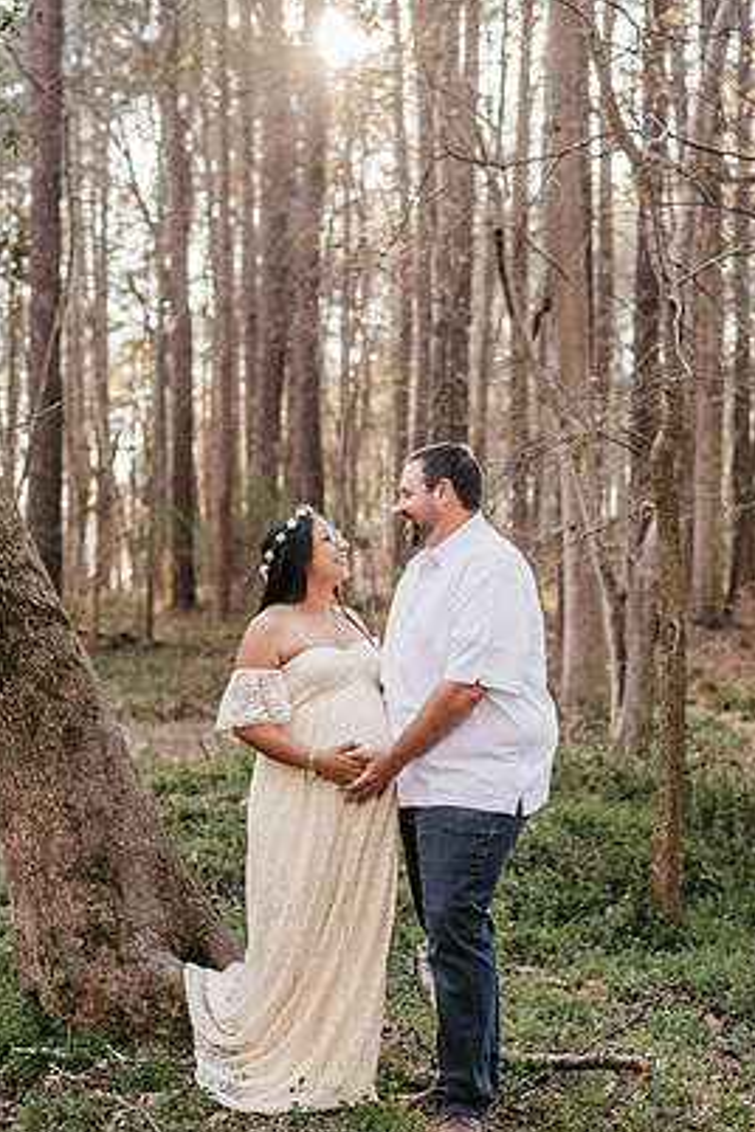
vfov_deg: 35.6
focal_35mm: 56
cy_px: 569
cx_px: 352
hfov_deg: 24.2
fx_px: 1762
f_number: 2.8
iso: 400
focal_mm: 50
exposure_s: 1/400
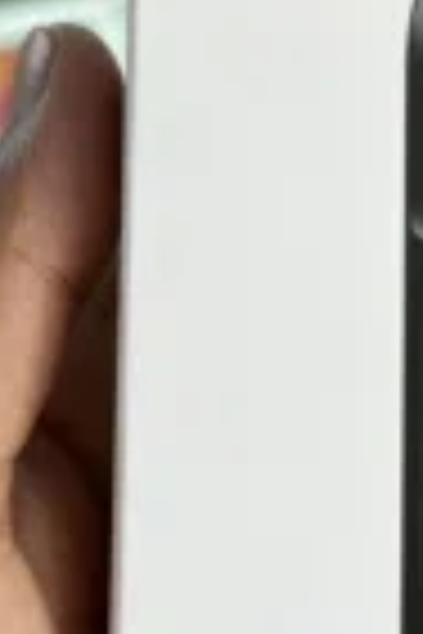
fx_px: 2503
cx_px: 490
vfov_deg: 14.2
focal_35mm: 142
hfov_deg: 9.5
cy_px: -4
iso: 64
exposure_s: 1/107
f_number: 1.78
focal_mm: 6.86
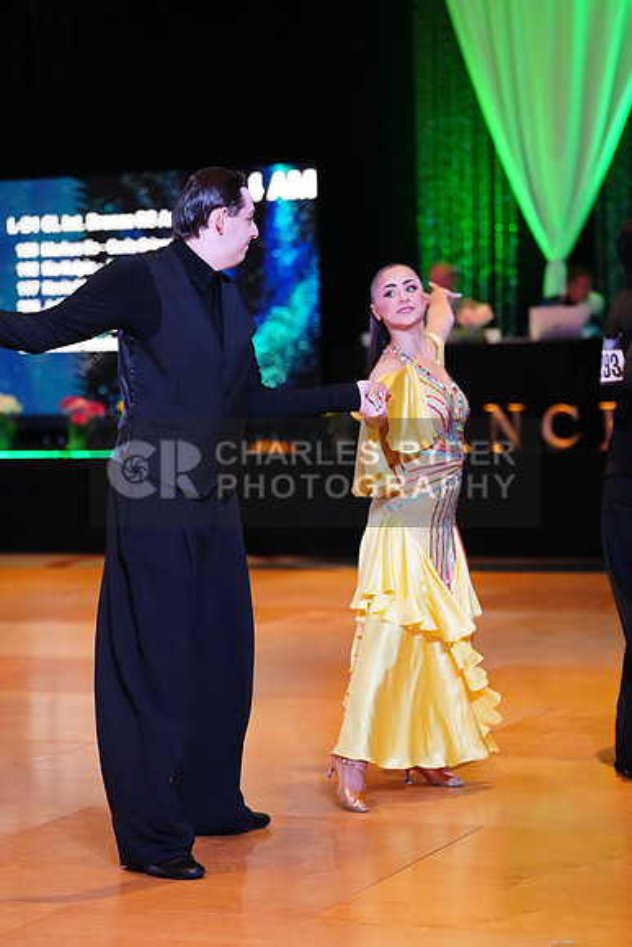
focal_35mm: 95
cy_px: 474
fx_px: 2500
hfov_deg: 14.4
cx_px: 316
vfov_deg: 21.5
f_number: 2.8
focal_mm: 95
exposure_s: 1/500
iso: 5000
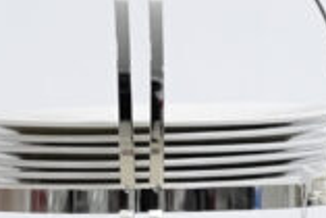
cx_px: 152
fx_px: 3508
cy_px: 196
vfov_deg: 3.6
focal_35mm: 387
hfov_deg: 5.3
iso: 3200
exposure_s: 1/125
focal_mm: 58
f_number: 10
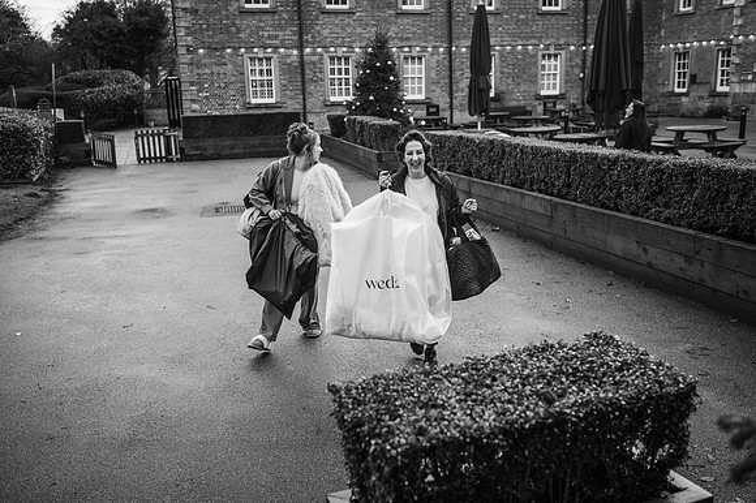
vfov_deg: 37.8
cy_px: 252
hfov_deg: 54.5
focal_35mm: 35
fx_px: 735
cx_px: 378
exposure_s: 1/200
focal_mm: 35
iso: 110
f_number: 2.8
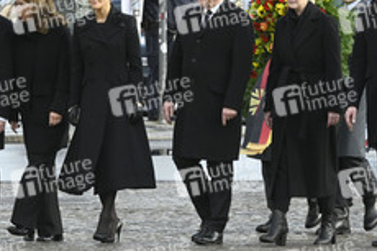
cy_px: 138
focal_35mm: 549
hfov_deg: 3.8
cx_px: 173
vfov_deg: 2.5
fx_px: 5745
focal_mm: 280
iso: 2500
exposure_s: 1/640
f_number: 13
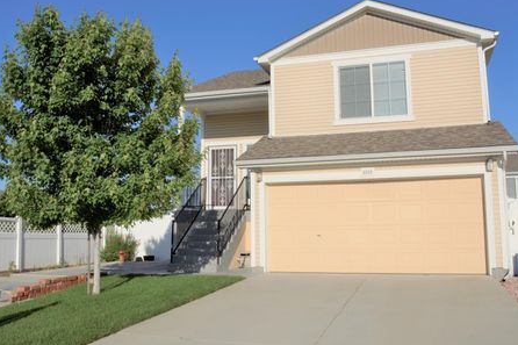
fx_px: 532
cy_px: 168
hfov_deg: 51.9
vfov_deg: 35.9
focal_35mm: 37
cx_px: 246
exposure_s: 1/200
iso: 100
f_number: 13
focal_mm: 22
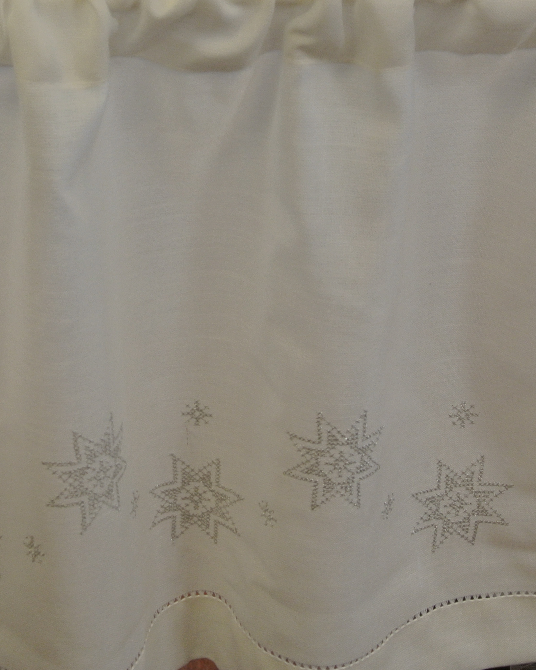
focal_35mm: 77
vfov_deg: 24.7
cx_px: 180
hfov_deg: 19.8
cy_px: 267
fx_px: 1527
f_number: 4.2
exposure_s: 1/60
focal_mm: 15.7
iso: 400
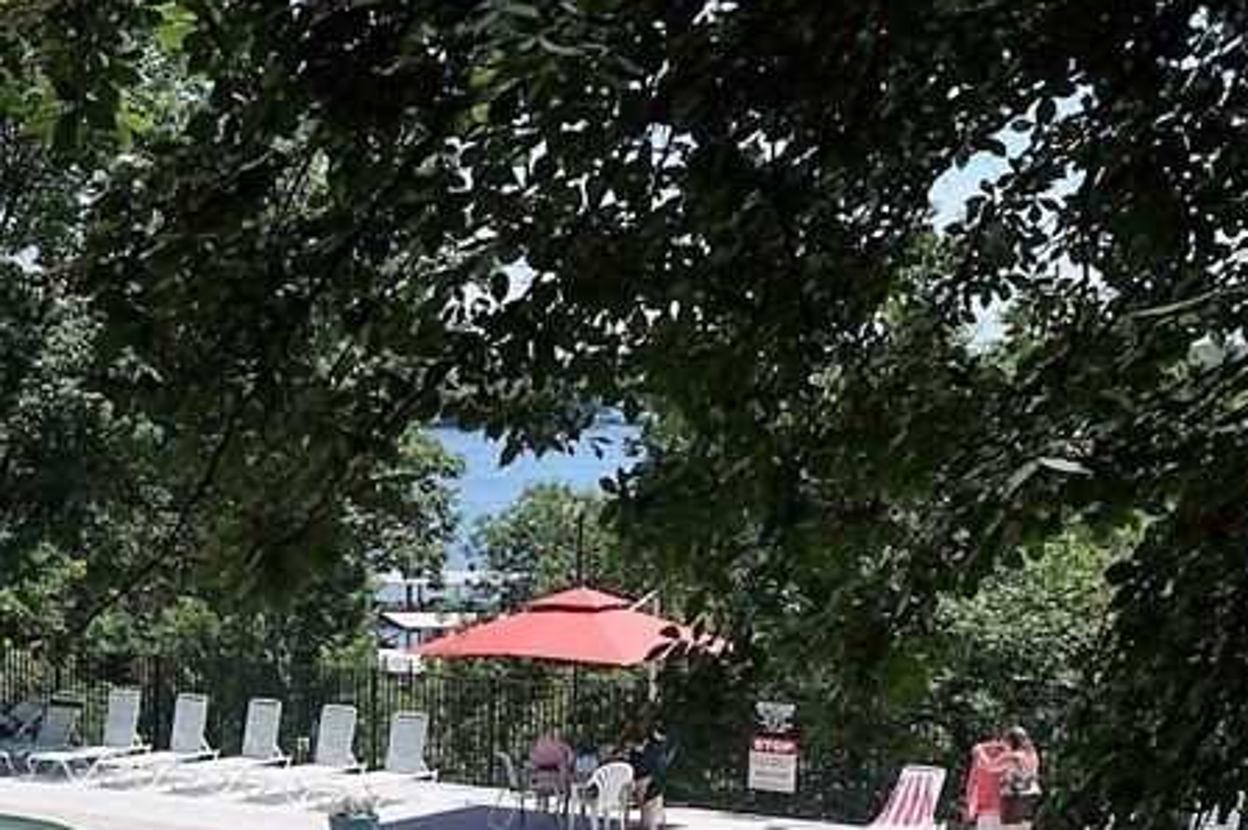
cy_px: 972
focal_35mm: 80
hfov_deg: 25.1
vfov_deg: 16.4
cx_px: 308
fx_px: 2771
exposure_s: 1/800
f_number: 8
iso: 200
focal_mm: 22
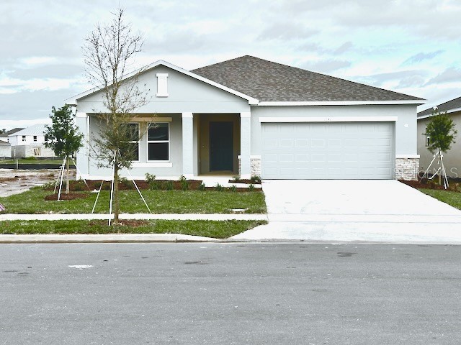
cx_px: 230
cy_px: 172
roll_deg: +0.1
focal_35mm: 48
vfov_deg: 30.3
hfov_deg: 39.7
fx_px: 639
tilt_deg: -1.4
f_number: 1.78
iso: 64
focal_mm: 6.86
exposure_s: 1/604
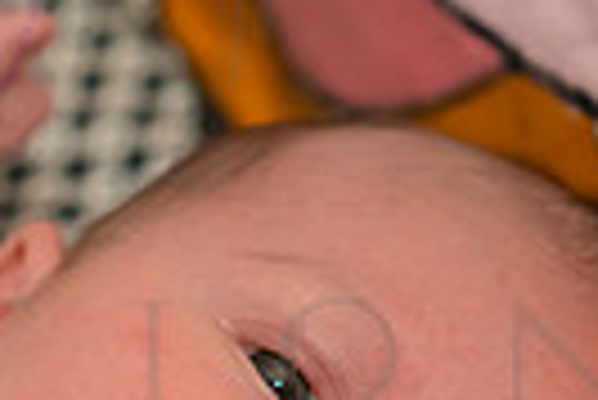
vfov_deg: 3.7
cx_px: -27
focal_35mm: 370
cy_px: 573
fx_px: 6153
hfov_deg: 5.5
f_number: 4
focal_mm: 85
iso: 800
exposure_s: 1/160
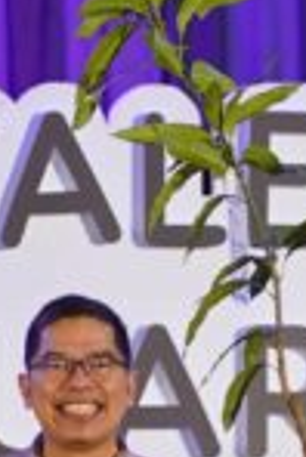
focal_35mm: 585
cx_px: -80
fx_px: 7441
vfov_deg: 3.5
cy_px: 531
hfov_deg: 2.4
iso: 500
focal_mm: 85
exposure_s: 1/125
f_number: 2
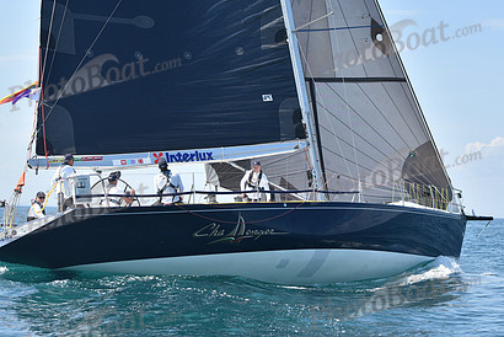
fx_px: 1387
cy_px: 126
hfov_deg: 20.6
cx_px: 246
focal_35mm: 99
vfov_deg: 13.8
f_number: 5.6
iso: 250
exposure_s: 1/1250
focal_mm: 70
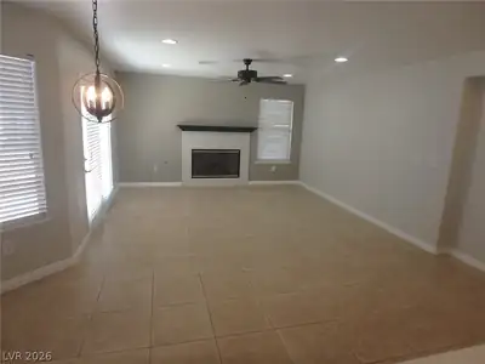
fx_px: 294
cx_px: 242
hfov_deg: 79.0
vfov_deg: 63.4
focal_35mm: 21
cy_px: 182
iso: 200
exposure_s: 1/60
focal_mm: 3.7
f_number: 3.5
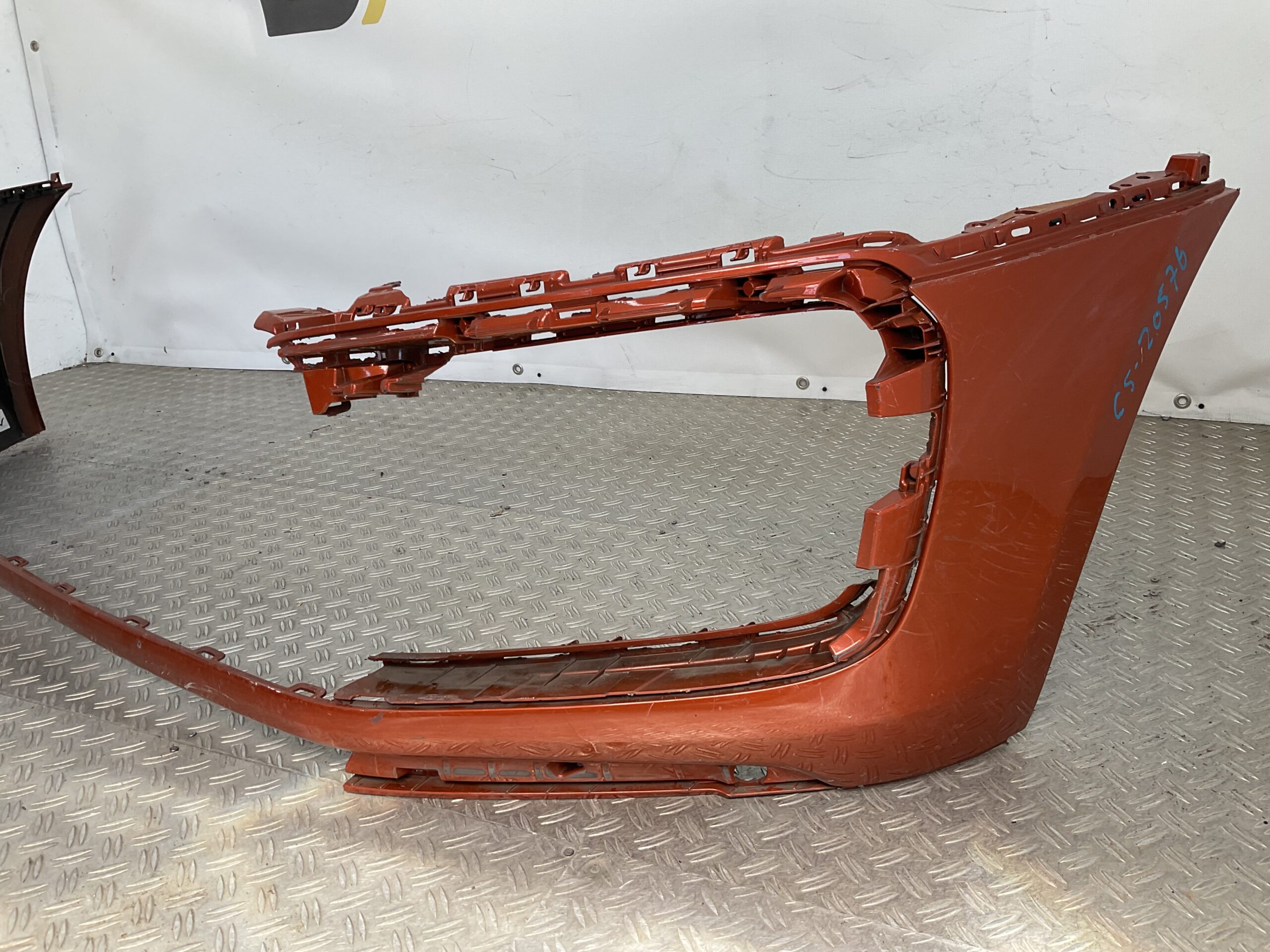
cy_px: 476
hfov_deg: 61.7
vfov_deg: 48.2
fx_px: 1064
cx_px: 635
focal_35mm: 29
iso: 16
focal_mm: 3
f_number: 1.8
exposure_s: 1/154
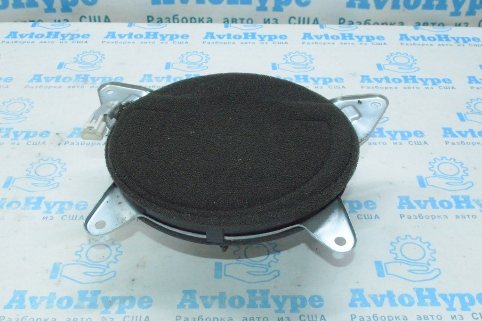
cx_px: 241
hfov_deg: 43.6
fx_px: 602
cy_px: 160
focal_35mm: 45
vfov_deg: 29.8
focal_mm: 30
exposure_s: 1/200
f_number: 16
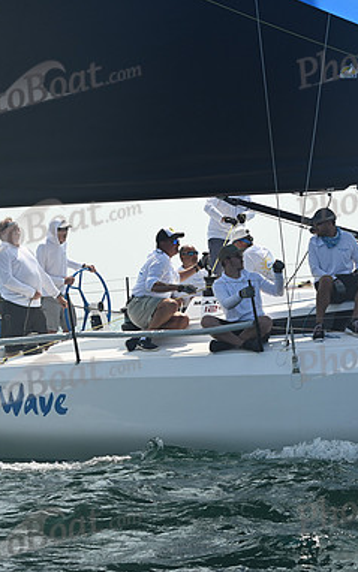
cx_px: 220
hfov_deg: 11.3
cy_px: 287
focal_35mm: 116
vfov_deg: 18.0
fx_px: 1809
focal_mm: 75
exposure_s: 1/1250
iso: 320
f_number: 6.3
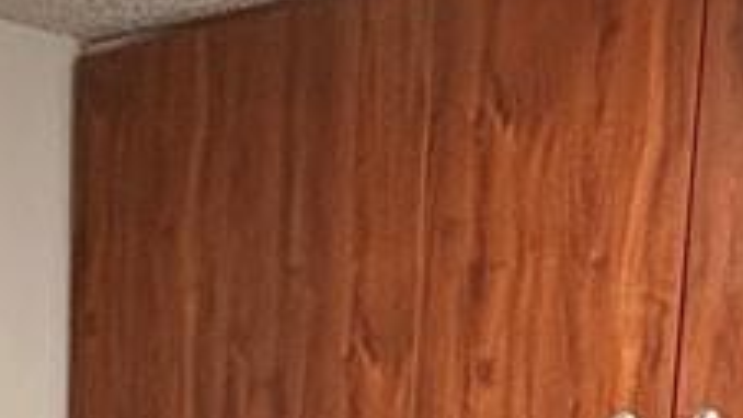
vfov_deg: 9.7
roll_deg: -0.3
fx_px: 2127
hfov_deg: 19.4
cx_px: 69
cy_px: 1047
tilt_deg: -12.4
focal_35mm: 108
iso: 320
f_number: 2.2
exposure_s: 1/60
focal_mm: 2.22
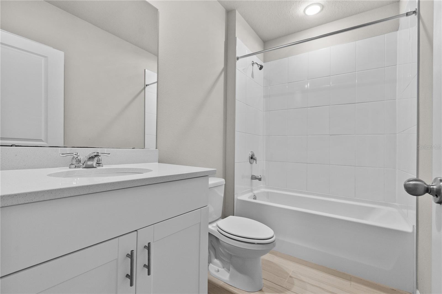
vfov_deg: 77.3
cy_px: 147
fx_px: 184
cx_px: 221
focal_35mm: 15
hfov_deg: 100.4
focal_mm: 10
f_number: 7.1
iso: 2200
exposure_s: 1/15
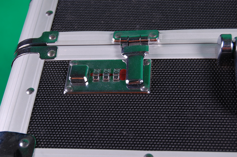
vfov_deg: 18.9
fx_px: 473
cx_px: 118
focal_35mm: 72
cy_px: 78
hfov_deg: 28.1
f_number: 8
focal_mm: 48
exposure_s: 1/125
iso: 200
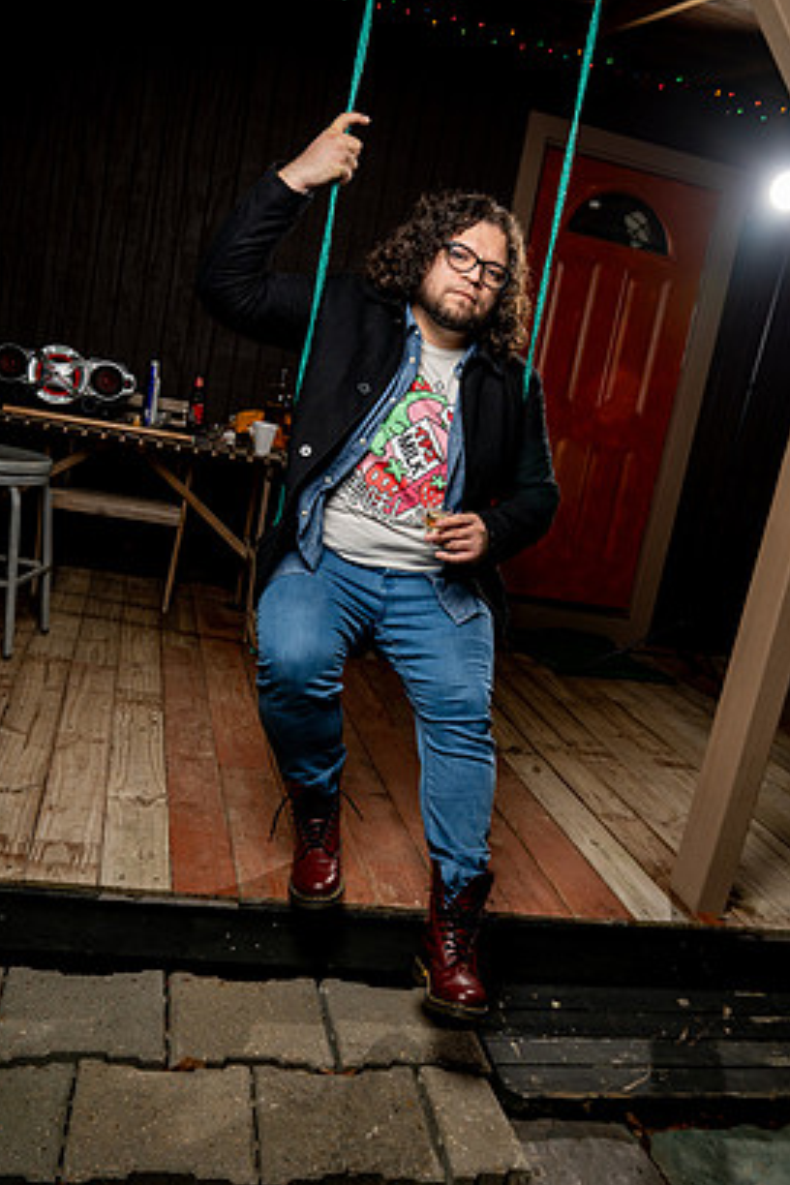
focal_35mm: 32
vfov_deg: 58.7
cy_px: 630
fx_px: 1053
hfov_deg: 41.1
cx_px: 415
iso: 500
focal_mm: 29
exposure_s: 1/250
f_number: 5
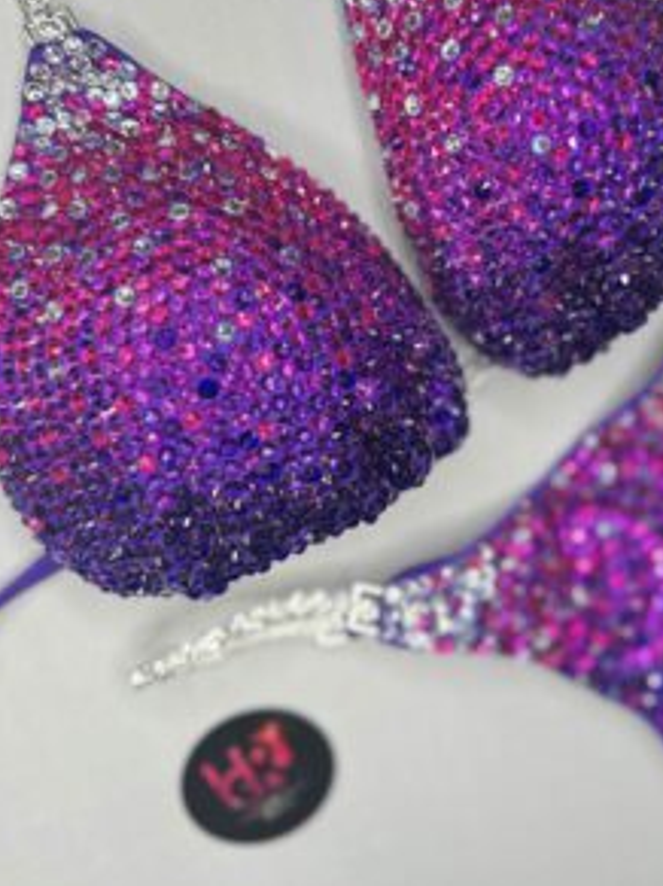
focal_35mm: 33
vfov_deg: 54.6
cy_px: 320
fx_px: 843
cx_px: 423
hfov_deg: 42.5
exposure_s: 1/126
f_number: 1.78
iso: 80
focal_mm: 6.76
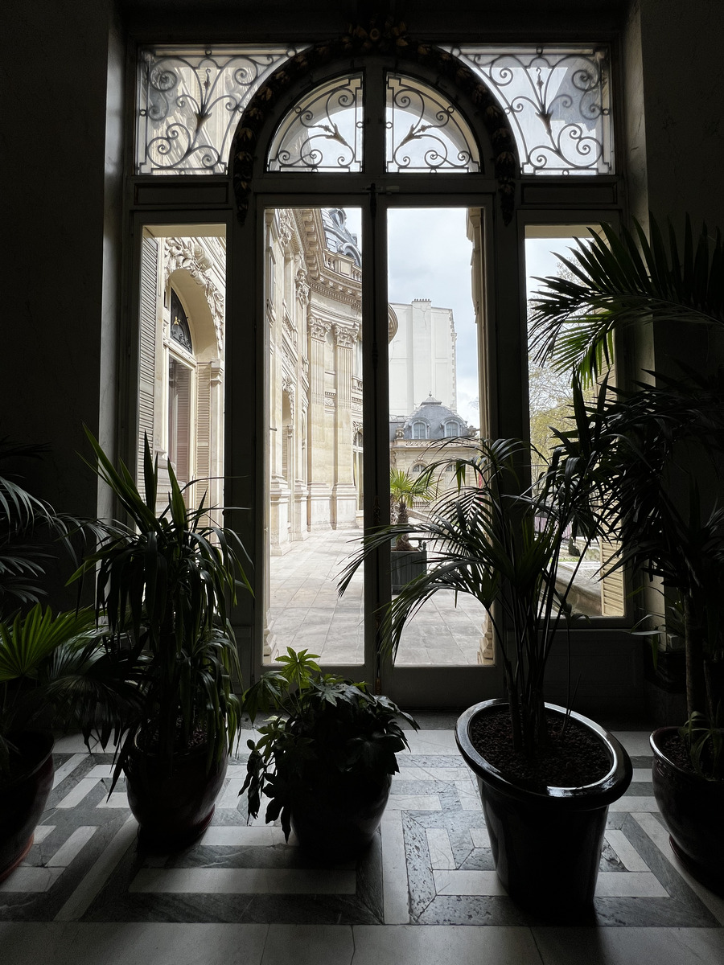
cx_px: 362
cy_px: 482
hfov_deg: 89.9
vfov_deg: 106.2
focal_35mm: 13
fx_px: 363
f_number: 1.8
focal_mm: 1.57
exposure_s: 1/1074
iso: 32
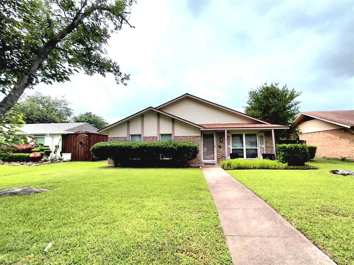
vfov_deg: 78.1
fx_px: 164
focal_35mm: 16
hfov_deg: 94.5
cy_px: 132
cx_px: 177
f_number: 2.2
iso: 40
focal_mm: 1.64
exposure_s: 1/3333
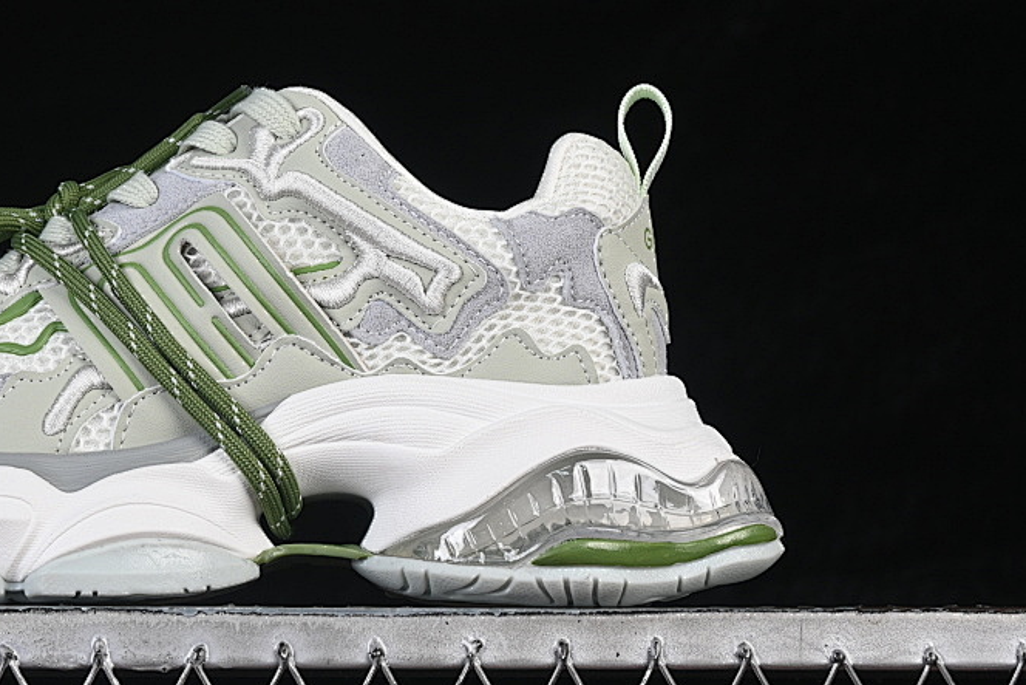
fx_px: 3478
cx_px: 249
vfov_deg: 11.2
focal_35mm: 122
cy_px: 260
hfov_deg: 16.7
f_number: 8
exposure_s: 1/80
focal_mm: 50
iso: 160
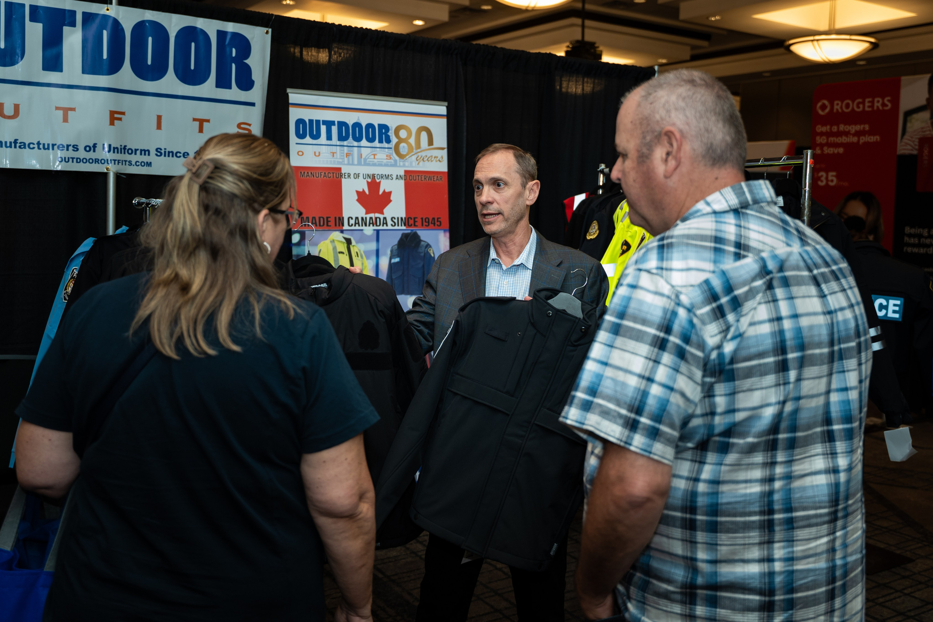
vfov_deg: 36.6
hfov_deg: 52.8
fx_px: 938
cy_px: 262
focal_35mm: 36
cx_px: 491
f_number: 2.8
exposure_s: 1/160
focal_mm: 31
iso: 800
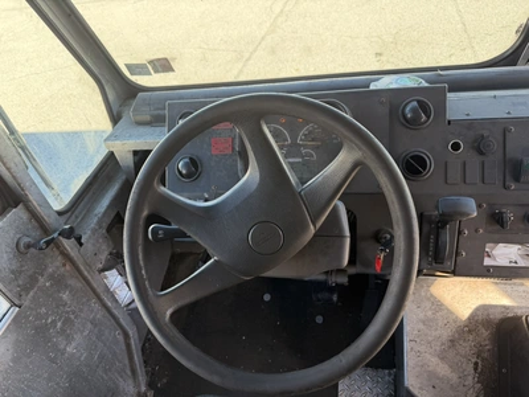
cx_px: 264
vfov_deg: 56.8
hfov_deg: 71.6
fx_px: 367
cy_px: 198
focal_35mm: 24
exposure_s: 1/262
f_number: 1.78
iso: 80
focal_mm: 6.76
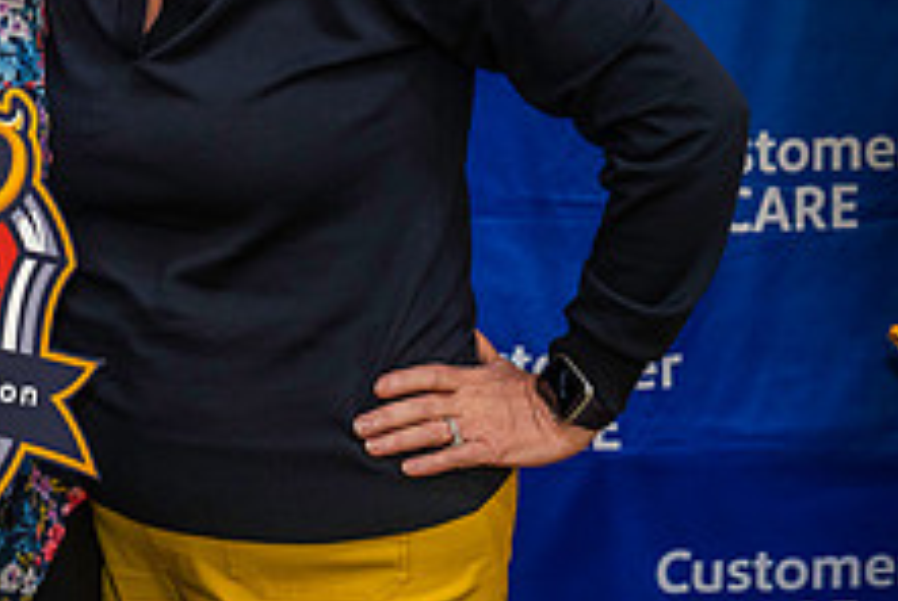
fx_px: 2748
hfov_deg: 18.3
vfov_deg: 12.4
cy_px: 6
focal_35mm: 110
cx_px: 110
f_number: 4
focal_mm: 42
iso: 1250
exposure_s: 1/160
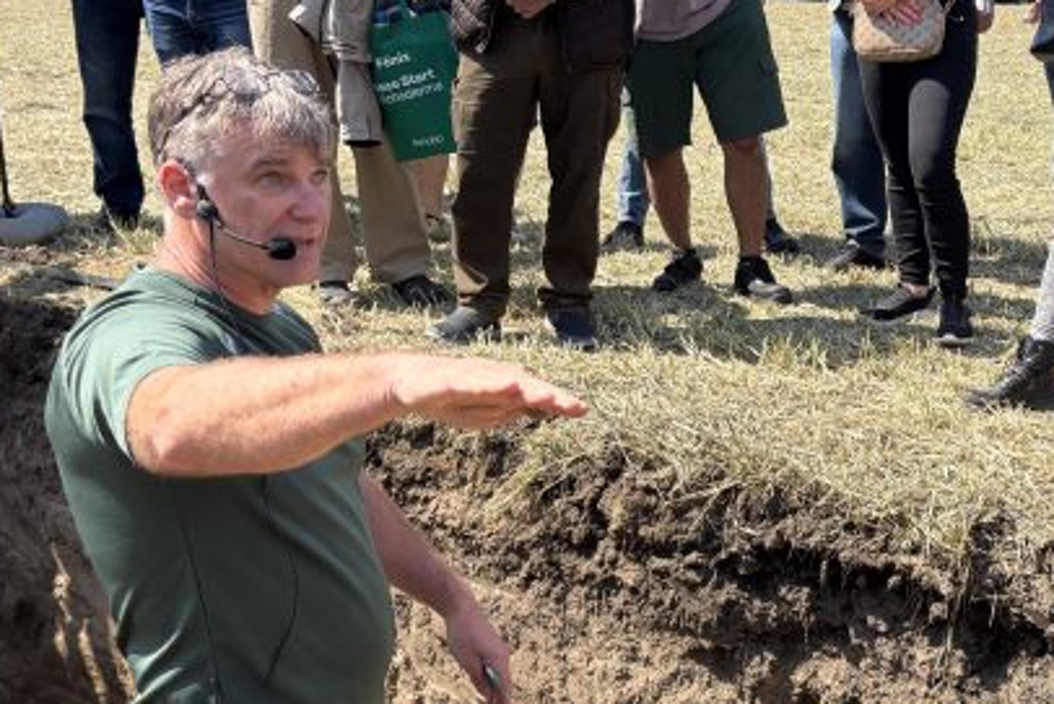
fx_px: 1464
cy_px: 349
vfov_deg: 27.0
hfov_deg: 38.0
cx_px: 859
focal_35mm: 50
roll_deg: -2.3
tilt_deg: -14.8
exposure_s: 1/2364
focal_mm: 5.96
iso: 50
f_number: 1.6
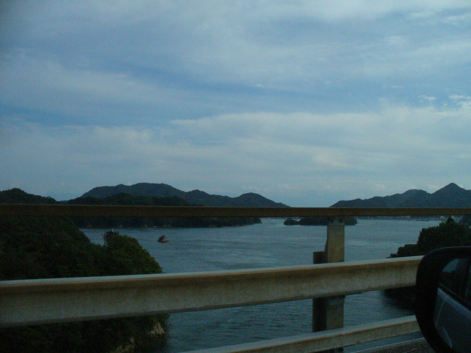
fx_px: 503
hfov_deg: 50.1
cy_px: 176
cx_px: 236
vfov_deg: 38.7
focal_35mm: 37
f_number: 5.6
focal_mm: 6.1
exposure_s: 1/2000
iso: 400
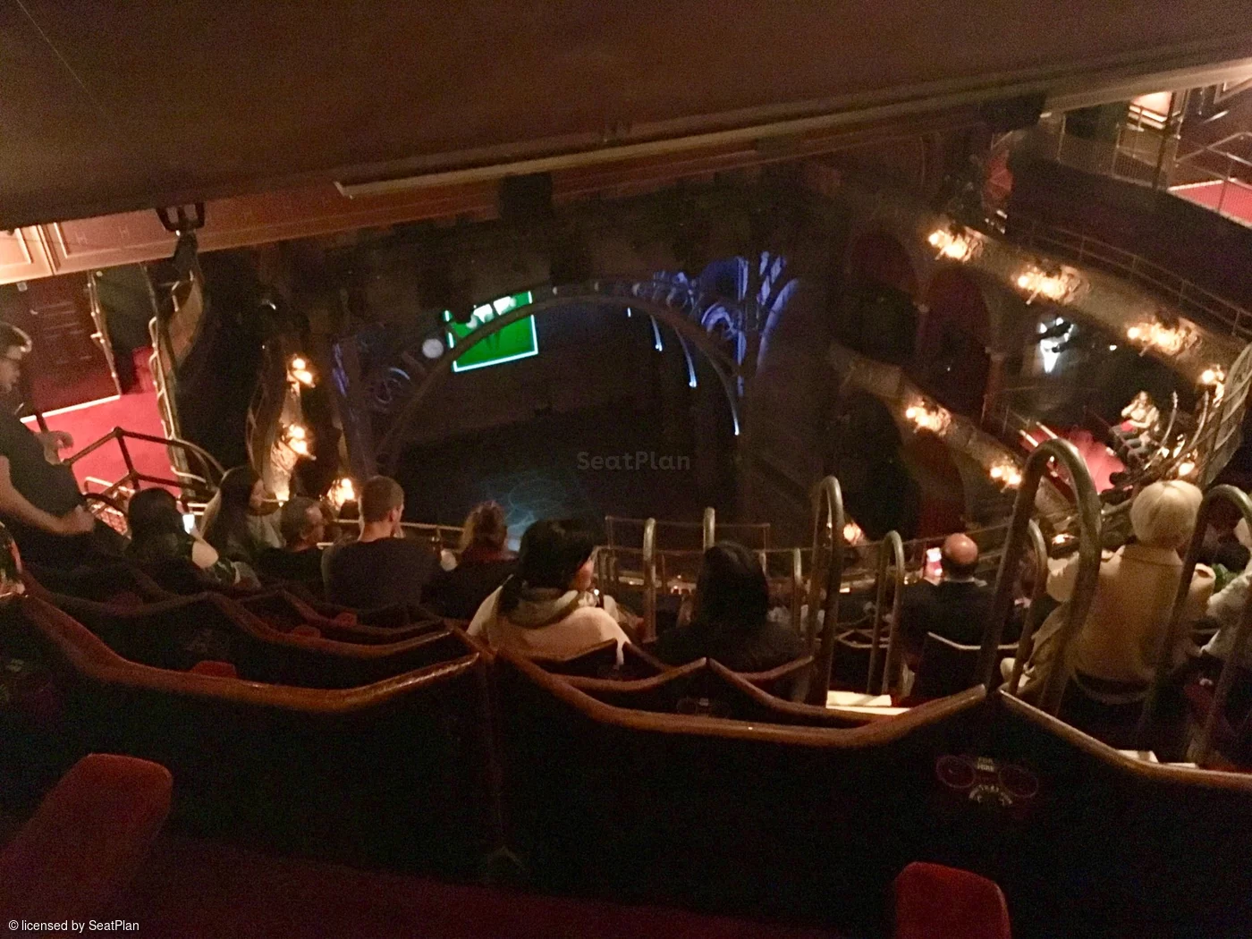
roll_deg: +1.9
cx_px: 626
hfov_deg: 61.7
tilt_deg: -31.6
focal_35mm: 29
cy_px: 470
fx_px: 1049
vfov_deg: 48.2
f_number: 2.2
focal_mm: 4.15
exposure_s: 1/17
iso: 2000
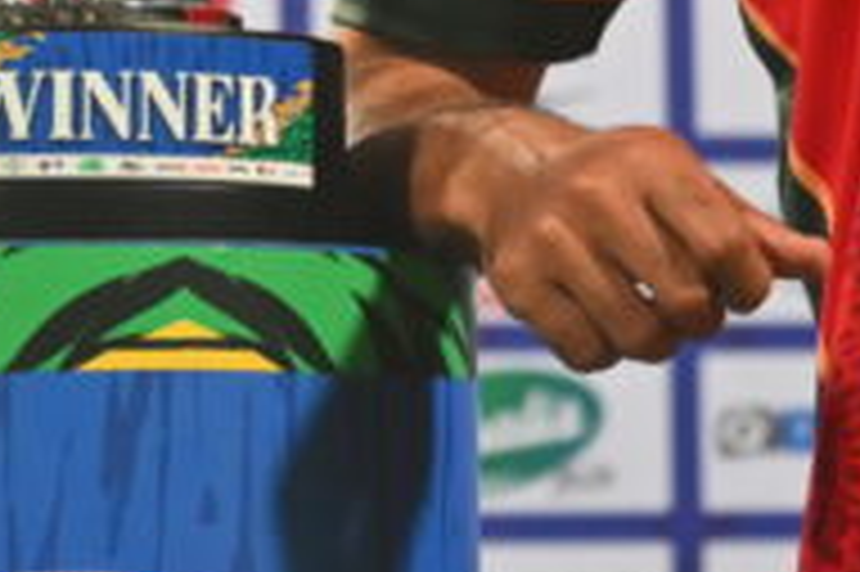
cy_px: -268
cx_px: 225
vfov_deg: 5.1
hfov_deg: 7.7
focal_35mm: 268
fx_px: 6397
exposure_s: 1/200
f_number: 2.8
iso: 2500
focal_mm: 50
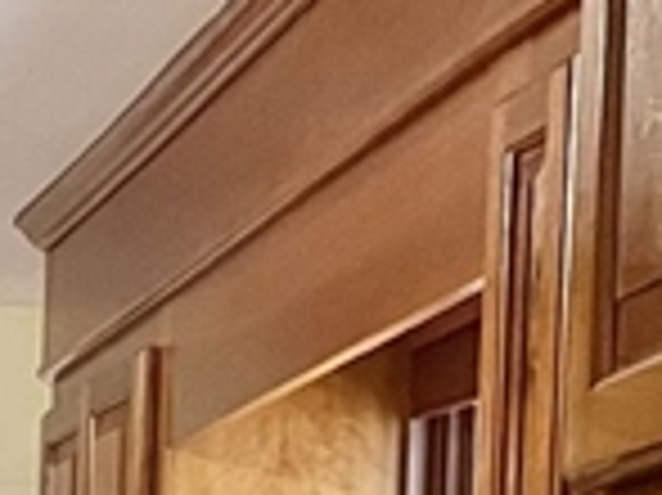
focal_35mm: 181
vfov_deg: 7.5
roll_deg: -0.2
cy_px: 1264
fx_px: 3459
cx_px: -554
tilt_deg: -5.6
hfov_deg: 10.3
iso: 400
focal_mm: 4.2
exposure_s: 1/60
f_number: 1.6
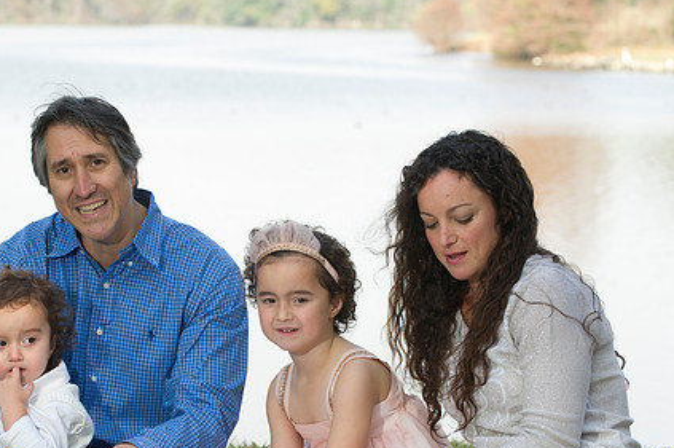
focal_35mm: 151
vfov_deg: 9.1
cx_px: 257
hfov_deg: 13.6
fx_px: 2824
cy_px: 305
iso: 200
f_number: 5.6
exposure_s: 1/125
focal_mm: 110
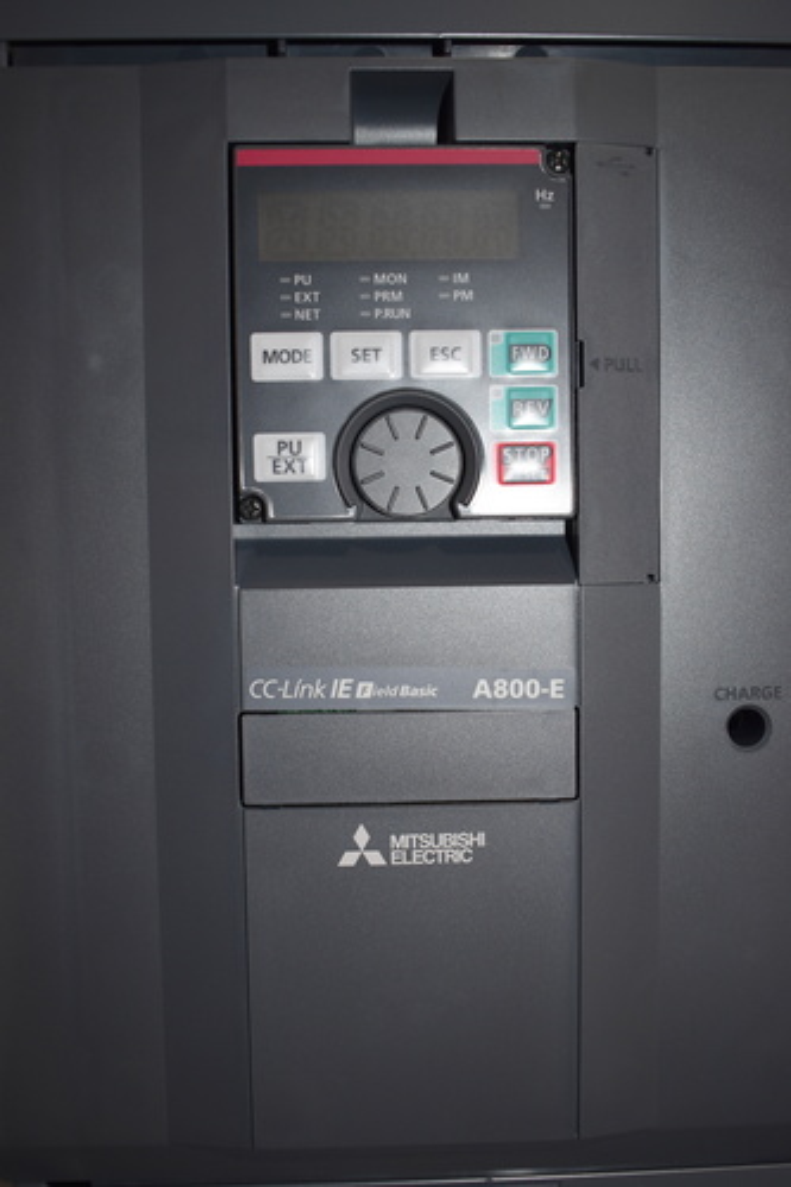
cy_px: 594
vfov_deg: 51.3
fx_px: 1237
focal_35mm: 38
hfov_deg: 35.5
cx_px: 396
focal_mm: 25
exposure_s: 1/125
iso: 180
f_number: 4
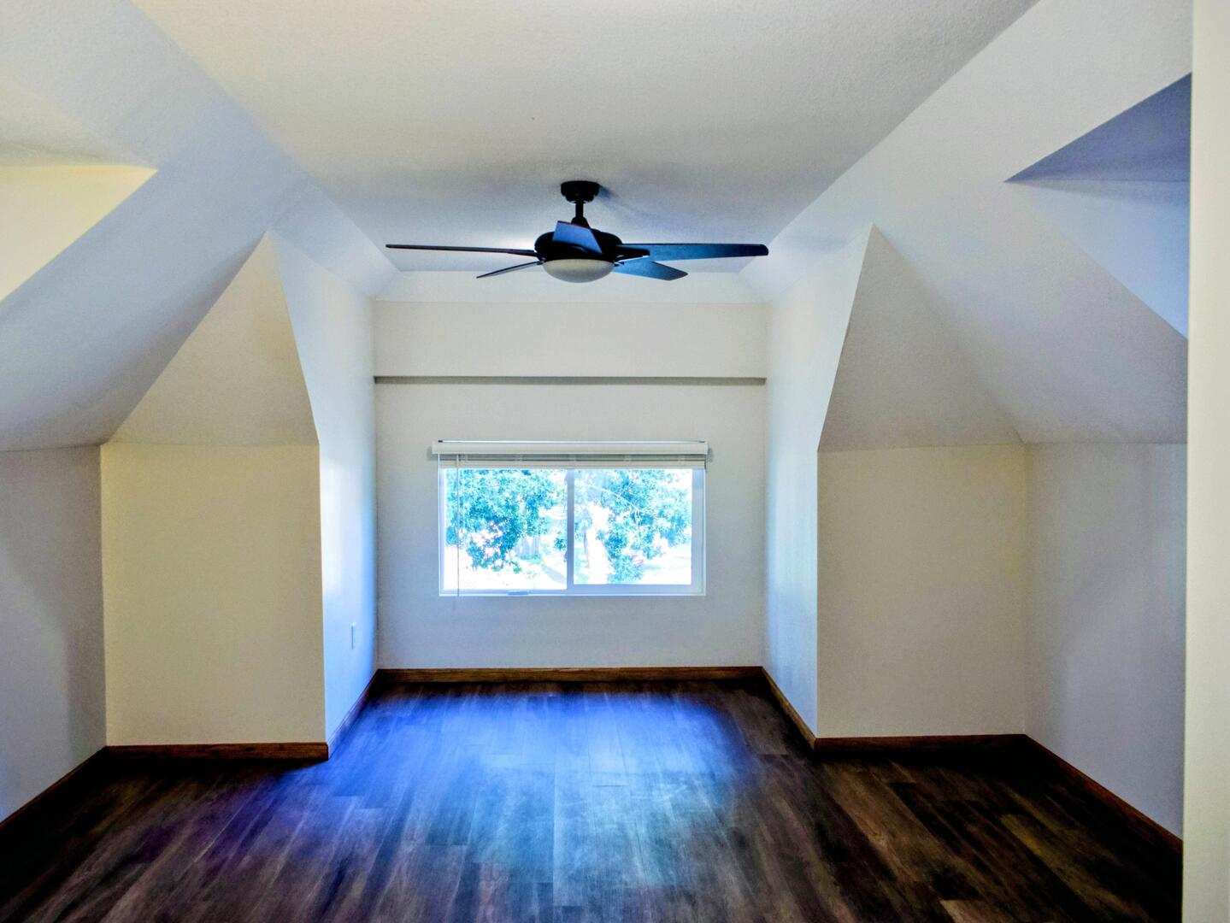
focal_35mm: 32
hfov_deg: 56.8
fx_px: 1137
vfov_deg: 44.2
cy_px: 462
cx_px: 615
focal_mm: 16
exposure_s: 1/250
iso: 800
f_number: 3.2
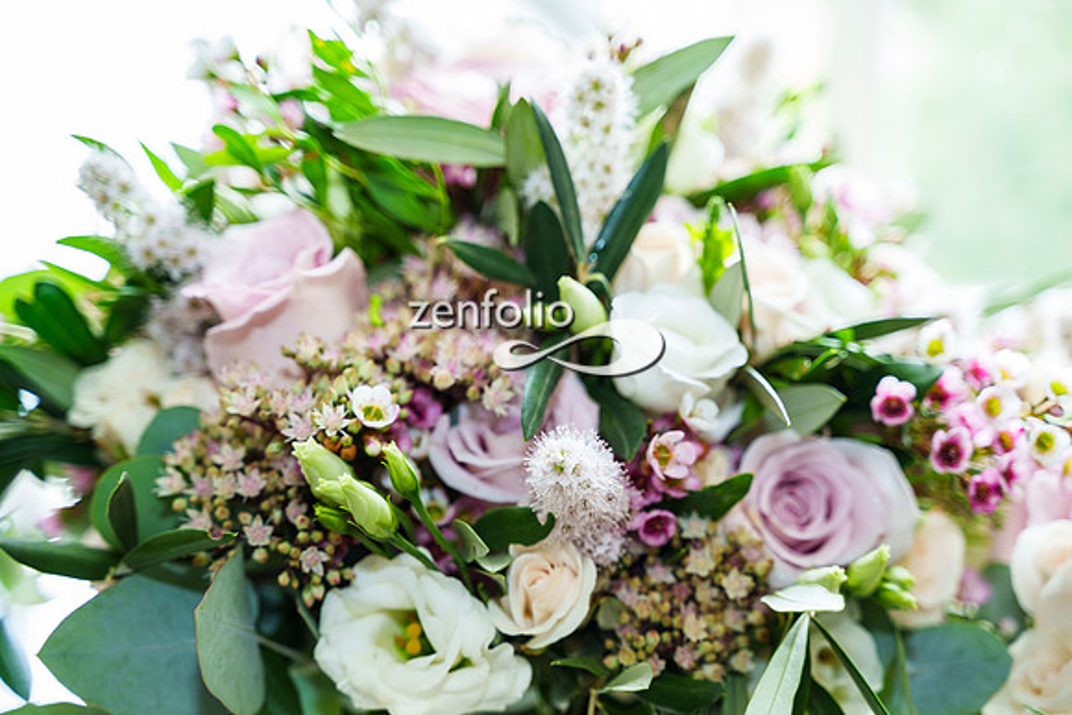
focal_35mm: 79
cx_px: 557
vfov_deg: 17.3
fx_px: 2345
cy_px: 371
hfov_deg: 25.7
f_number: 2.8
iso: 800
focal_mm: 75
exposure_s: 1/200
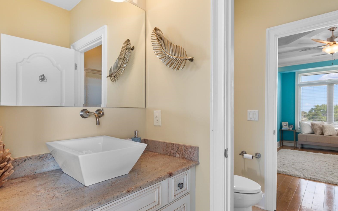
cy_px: 109
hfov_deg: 88.0
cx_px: 171
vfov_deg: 62.2
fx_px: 175
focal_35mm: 19
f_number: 4.8
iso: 100
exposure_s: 1/20
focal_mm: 12
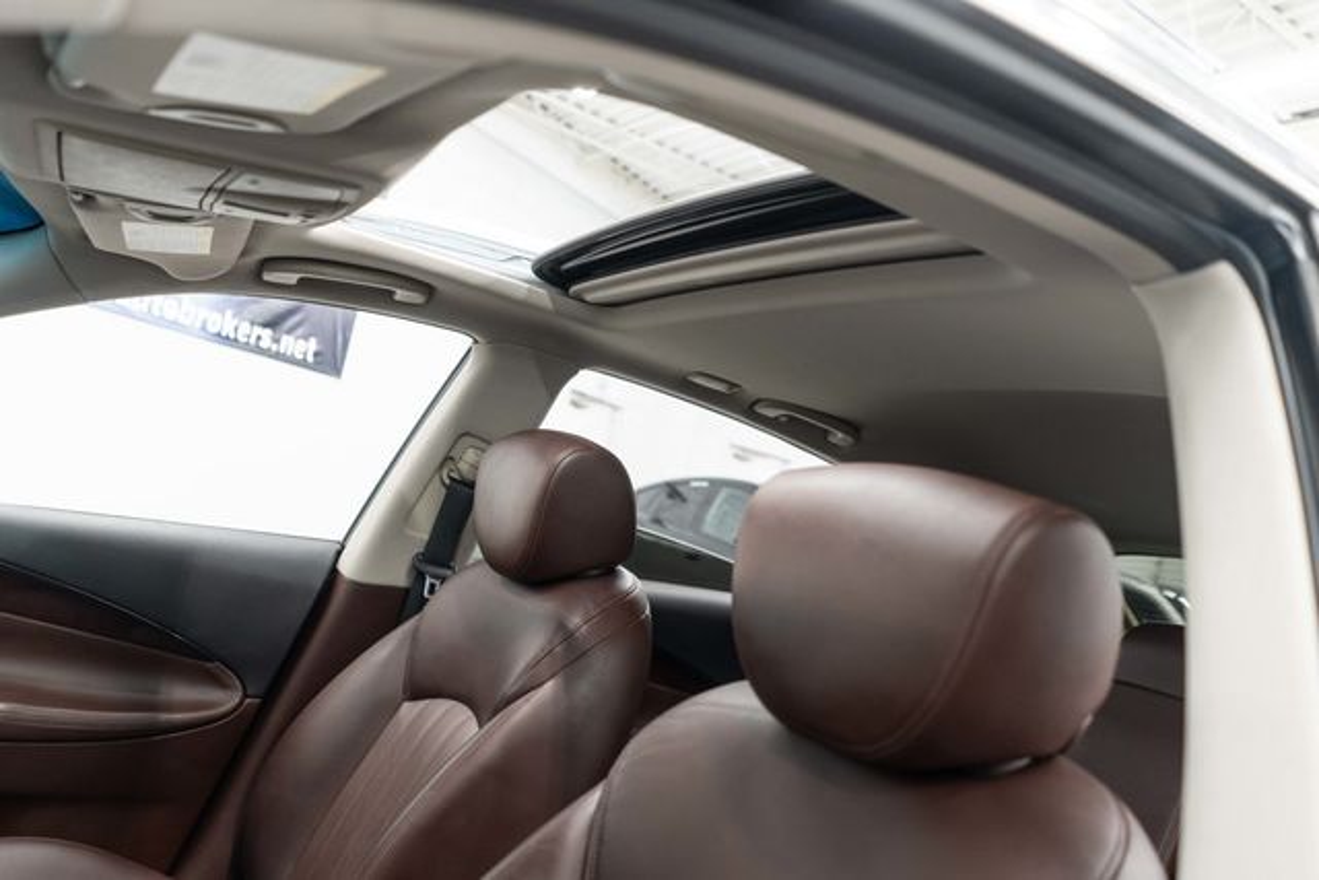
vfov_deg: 46.4
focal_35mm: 28
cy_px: 440
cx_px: 660
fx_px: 1026
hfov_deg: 65.5
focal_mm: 28
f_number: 3.2
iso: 1000
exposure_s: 1/50
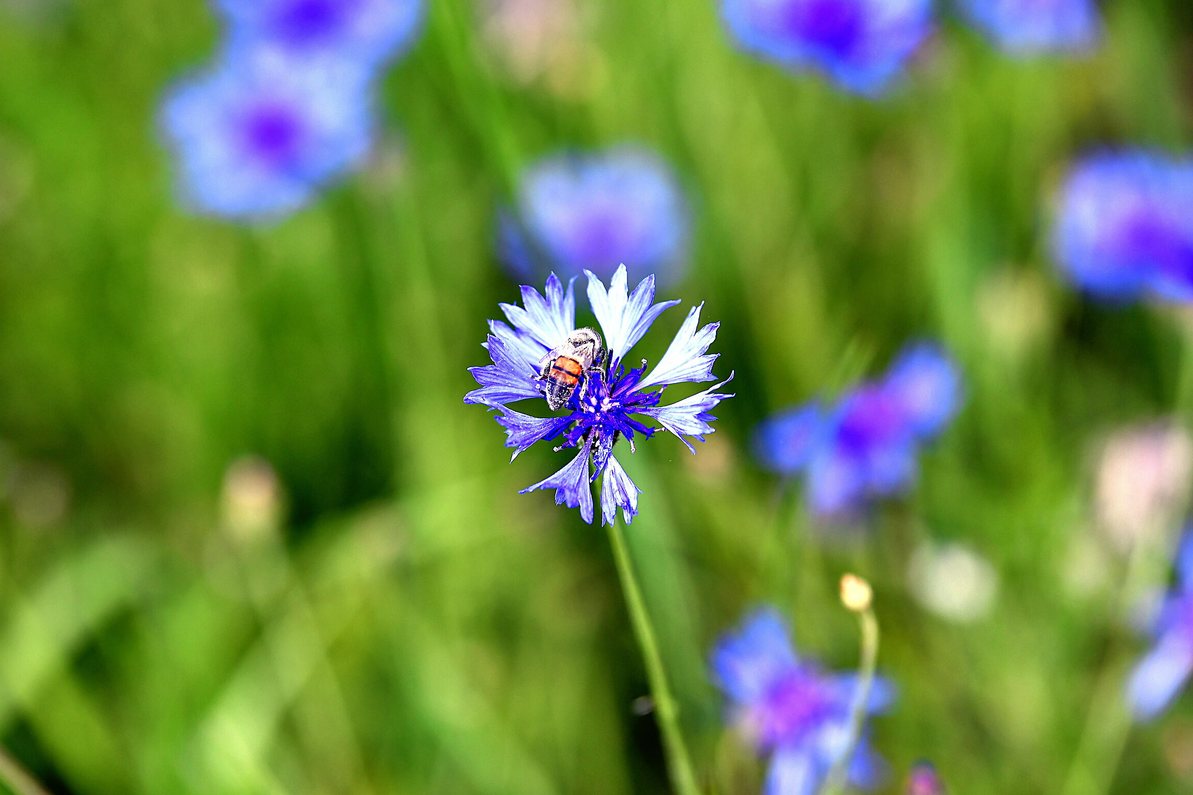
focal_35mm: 155
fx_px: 5135
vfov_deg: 8.9
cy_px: 405
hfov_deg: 13.3
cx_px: 577
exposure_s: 1/1250
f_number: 3.5
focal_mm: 100
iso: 400
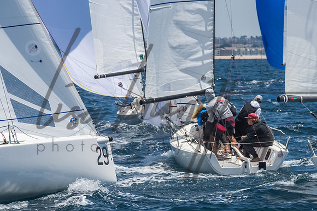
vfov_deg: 4.3
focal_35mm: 320
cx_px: 157
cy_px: 106
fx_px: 2817
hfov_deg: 6.4
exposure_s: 1/1600
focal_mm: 210
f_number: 14
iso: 640
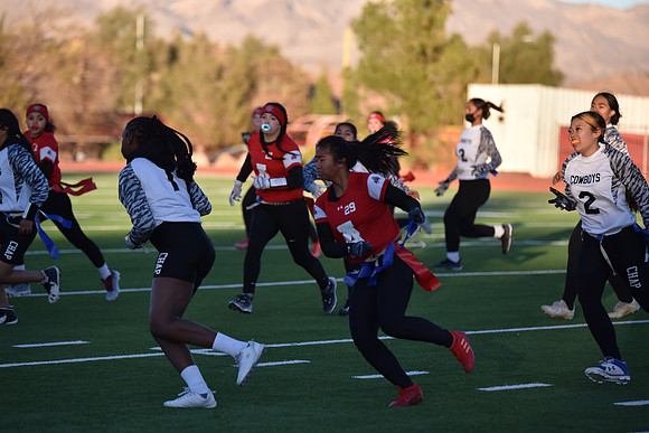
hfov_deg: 11.4
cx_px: 324
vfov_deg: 7.6
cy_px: 216
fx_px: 3246
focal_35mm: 180
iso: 720
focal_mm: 180
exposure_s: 1/4000
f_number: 2.8
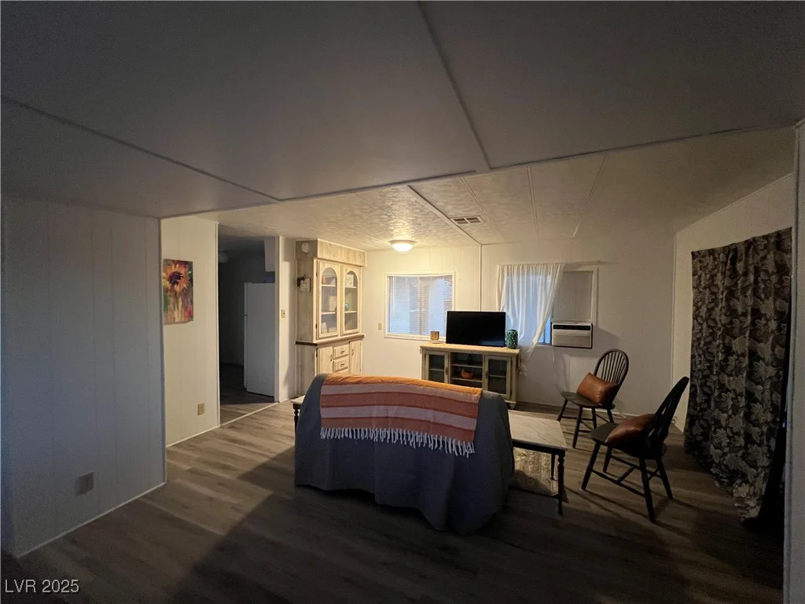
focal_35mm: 13
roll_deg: -0.3
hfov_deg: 106.2
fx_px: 302
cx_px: 402
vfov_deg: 89.9
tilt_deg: -2.1
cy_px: 302
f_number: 1.8
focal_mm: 1.57
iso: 400
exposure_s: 1/60
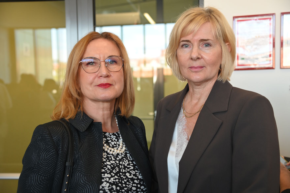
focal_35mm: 48
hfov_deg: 41.1
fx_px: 386
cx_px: 145
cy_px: 96
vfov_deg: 28.0
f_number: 4
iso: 1100
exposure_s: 1/125
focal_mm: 48
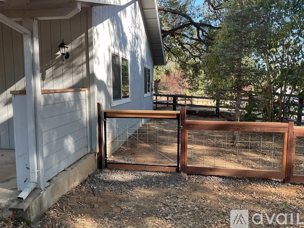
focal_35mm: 29
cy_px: 114
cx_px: 152
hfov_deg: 61.7
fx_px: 255
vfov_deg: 48.2
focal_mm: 3
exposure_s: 1/120
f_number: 1.8
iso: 16
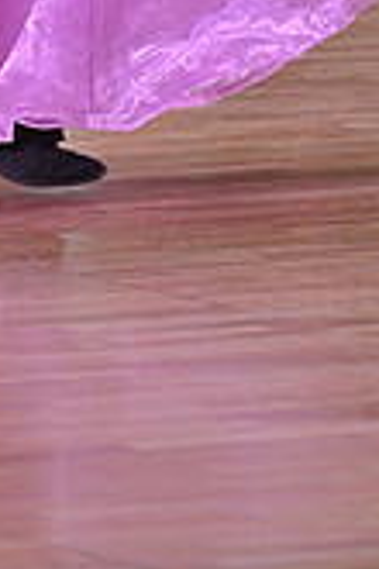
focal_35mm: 701
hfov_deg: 2.0
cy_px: -300
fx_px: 11069
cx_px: -81
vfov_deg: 2.9
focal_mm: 200
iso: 2000
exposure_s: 1/320
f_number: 4
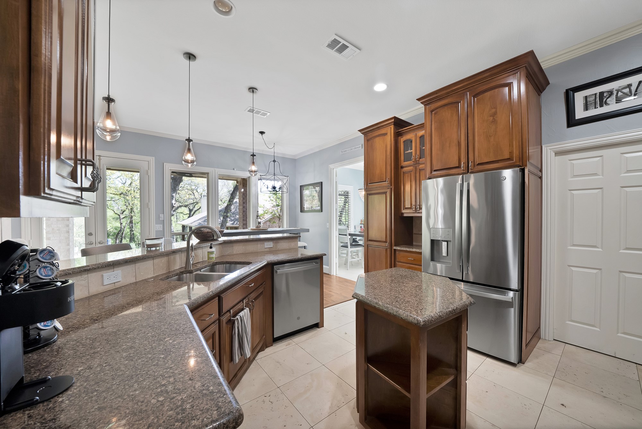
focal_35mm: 12
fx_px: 214
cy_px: 214
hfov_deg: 112.6
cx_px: 321
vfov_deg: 90.1
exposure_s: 1/8
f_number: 9
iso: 640
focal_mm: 12
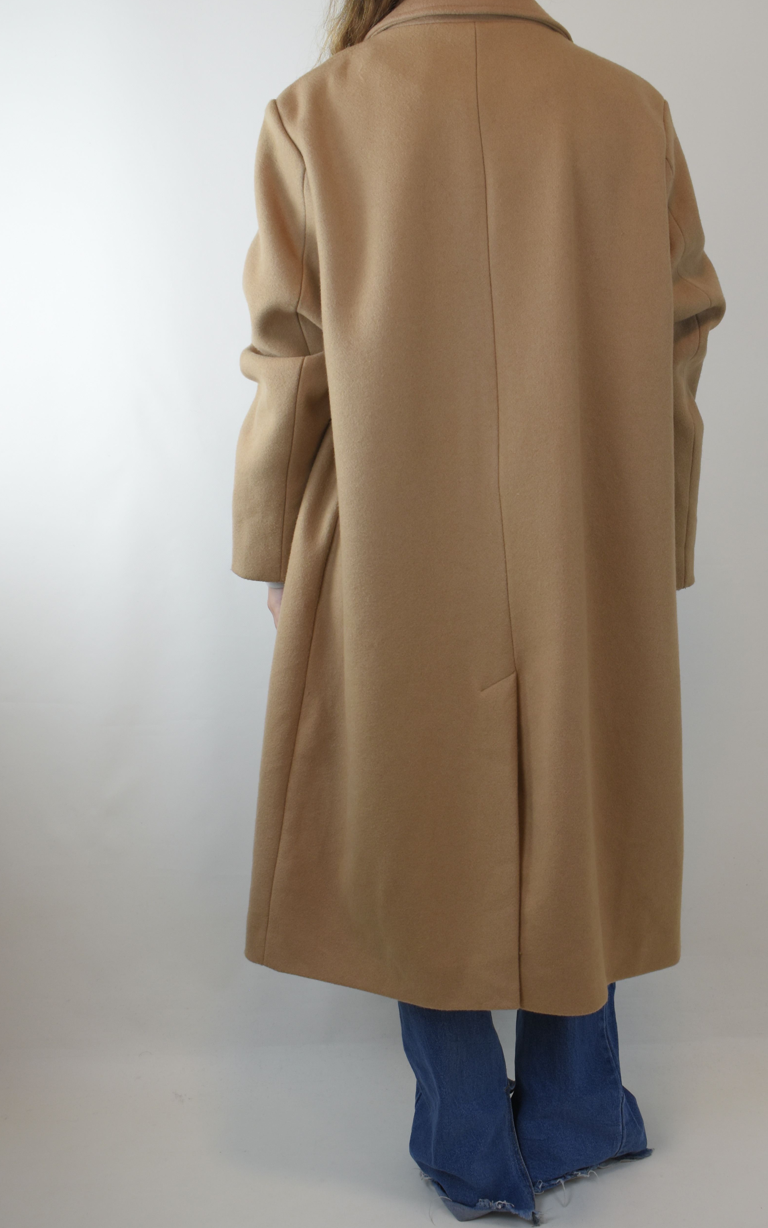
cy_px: 565
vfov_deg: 45.2
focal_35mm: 44
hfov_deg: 29.1
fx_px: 1473
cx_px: 489
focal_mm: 24
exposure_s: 1/125
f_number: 5
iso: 400
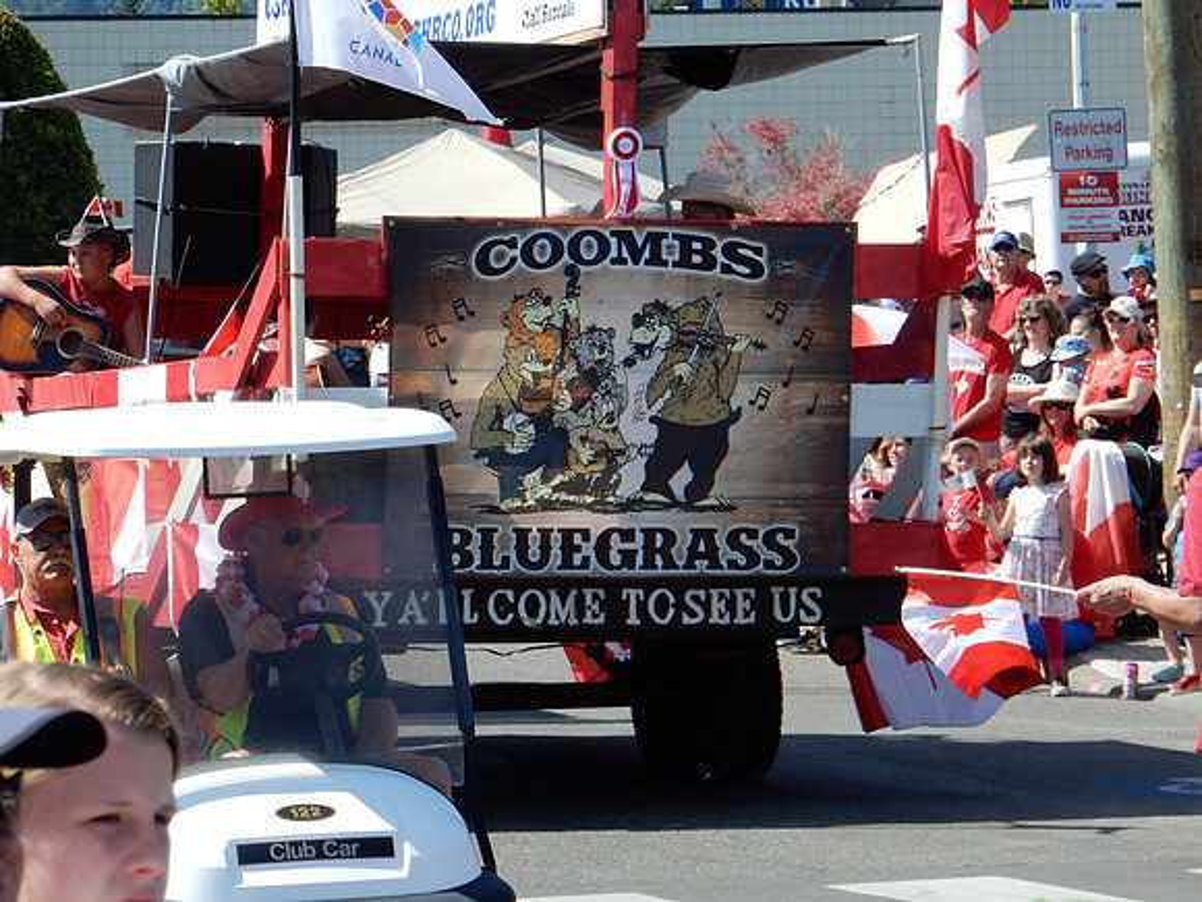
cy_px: 451
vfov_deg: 6.5
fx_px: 7952
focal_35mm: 229
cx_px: 601
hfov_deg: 8.6
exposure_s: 1/320
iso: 125
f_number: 6.3
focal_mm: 40.9
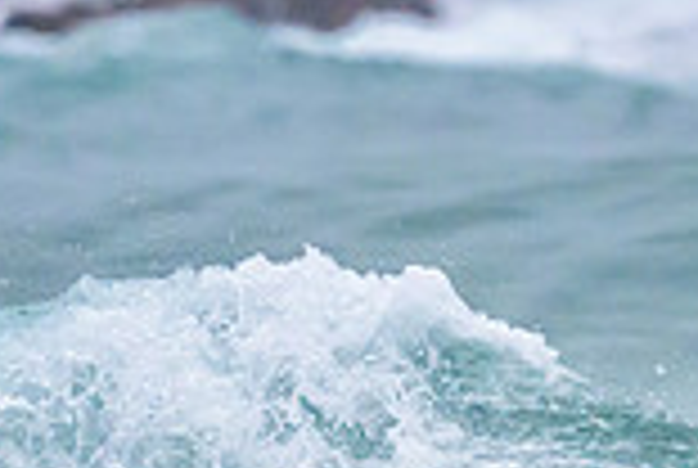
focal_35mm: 4106
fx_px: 79763
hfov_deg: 0.5
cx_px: 854
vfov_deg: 0.3
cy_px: 517
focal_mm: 800
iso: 3200
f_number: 6.3
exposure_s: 1/2000
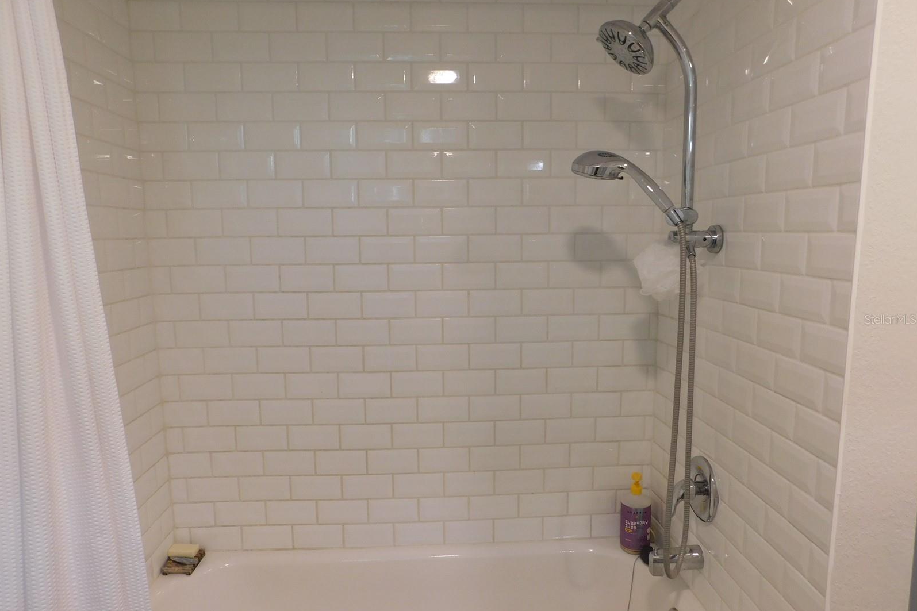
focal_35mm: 24
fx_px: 611
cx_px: 459
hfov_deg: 73.7
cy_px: 319
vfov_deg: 53.1
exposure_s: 1/30
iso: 160
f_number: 3
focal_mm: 4
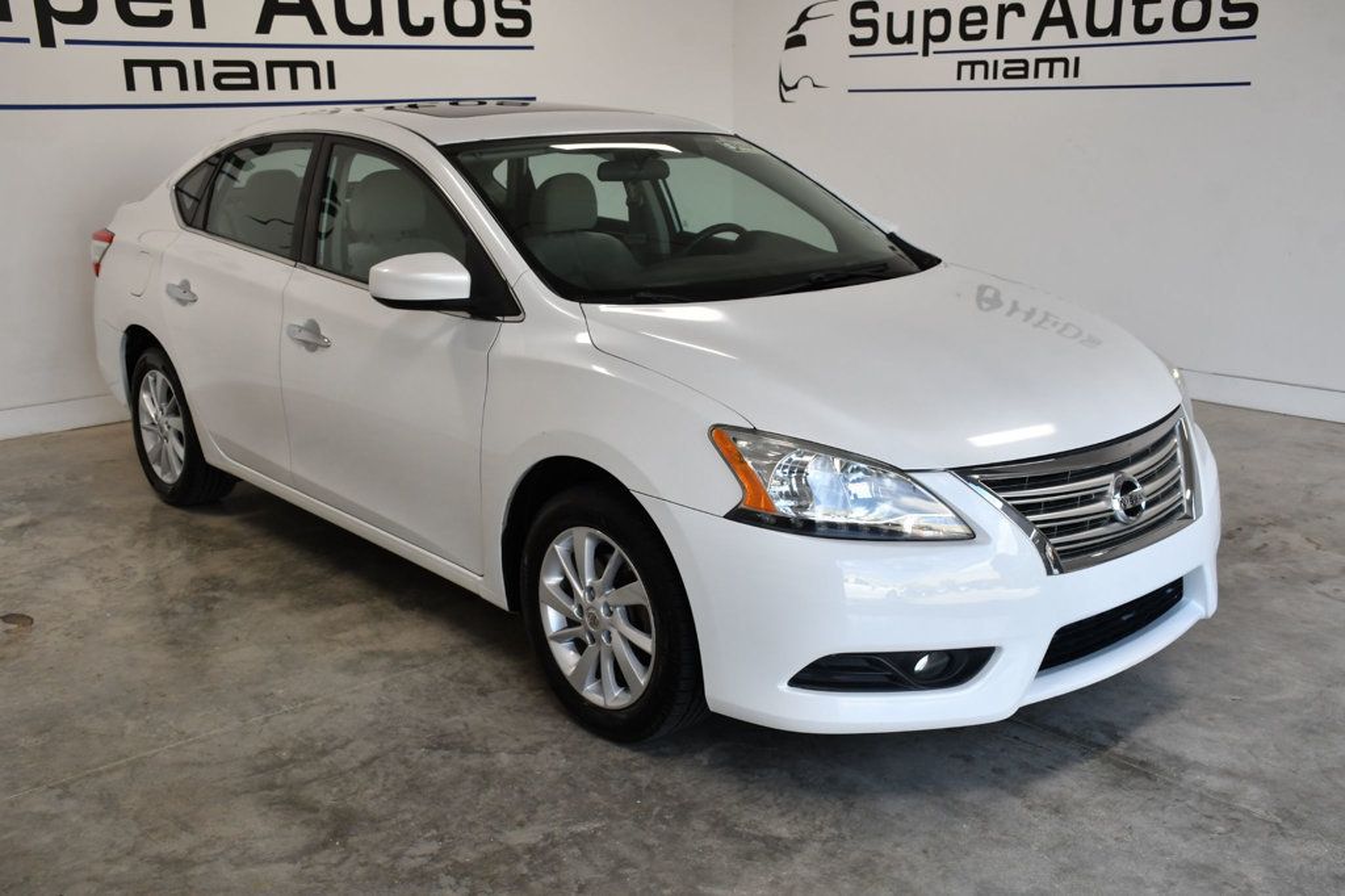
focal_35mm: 36
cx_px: 672
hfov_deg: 53.1
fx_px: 1344
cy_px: 448
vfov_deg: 36.8
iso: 400
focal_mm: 24
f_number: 8
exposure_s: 1/250
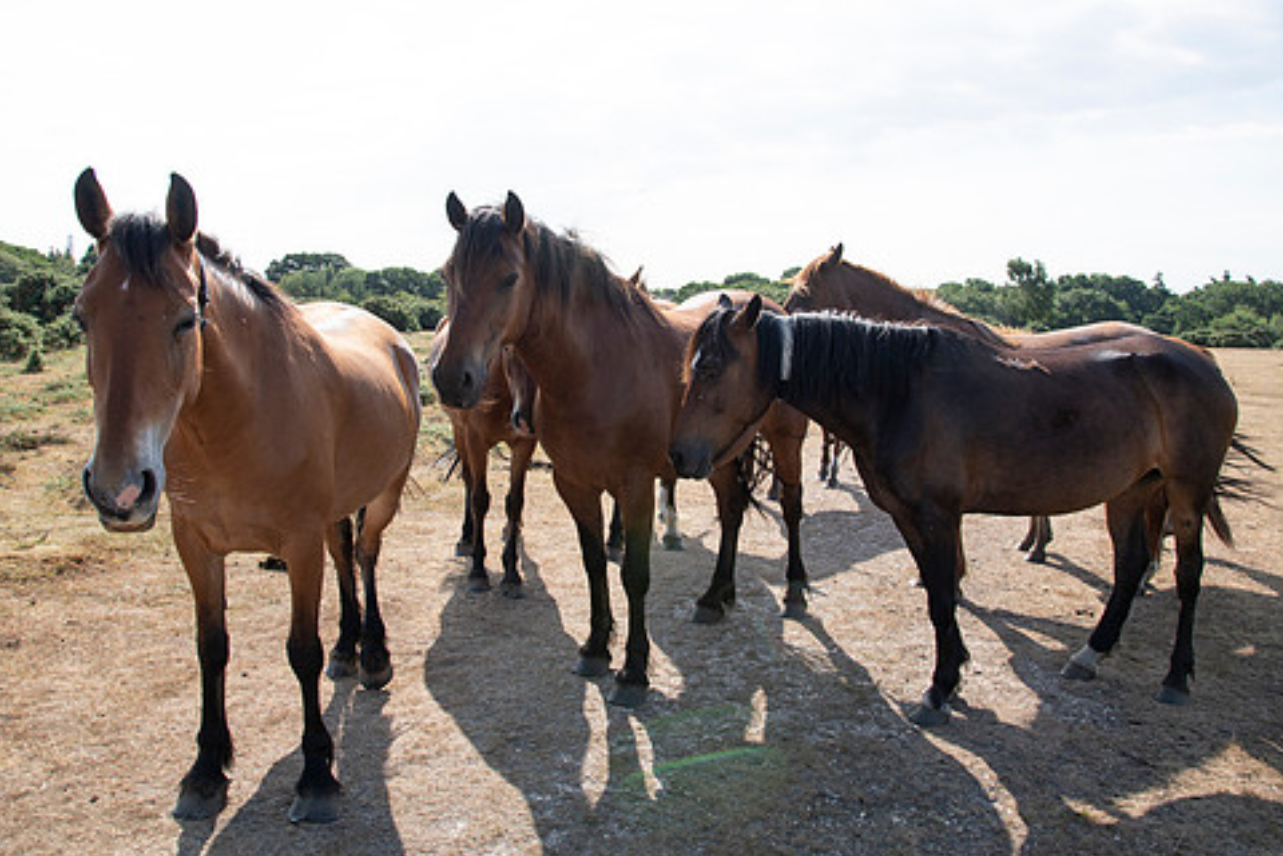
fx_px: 1033
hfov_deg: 63.6
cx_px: 617
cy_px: 360
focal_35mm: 29
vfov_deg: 44.8
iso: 100
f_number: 8
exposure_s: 1/160
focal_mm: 24
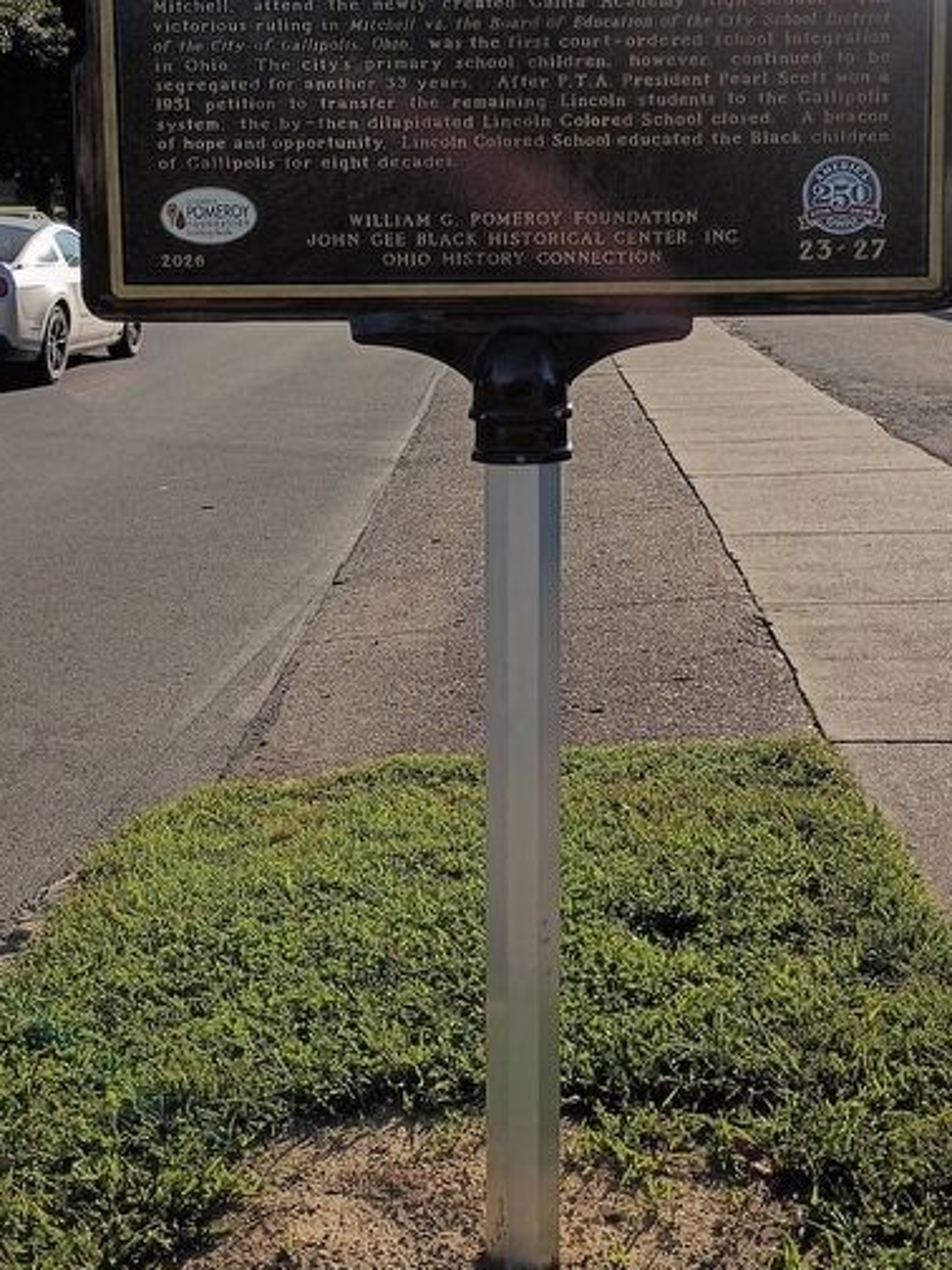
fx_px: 1687
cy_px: 396
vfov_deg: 40.6
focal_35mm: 46
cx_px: 499
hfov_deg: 31.5
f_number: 1.8
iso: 106
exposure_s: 1/1401
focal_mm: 4.27
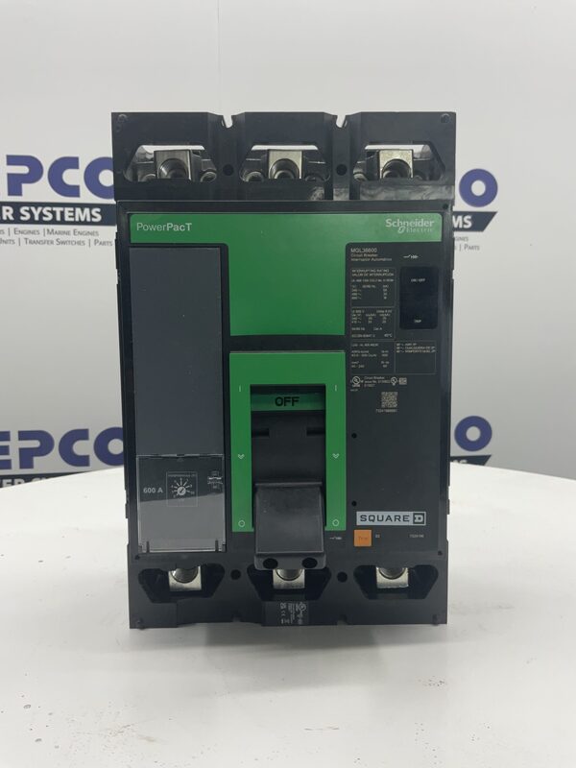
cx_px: 288
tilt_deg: -6.8
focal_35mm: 29
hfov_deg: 48.2
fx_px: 643
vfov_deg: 61.7
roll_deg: +0.4
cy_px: 384
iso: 25
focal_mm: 3
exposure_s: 1/120
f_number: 1.8
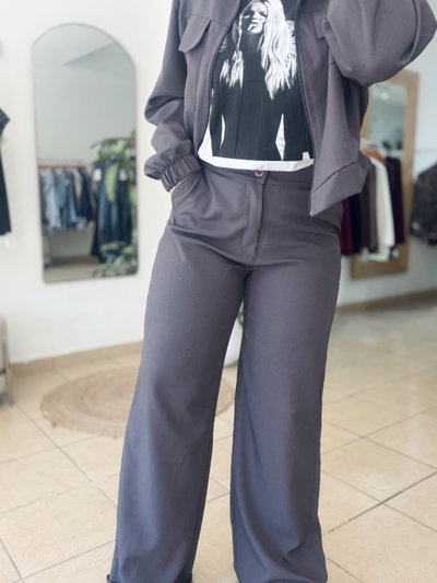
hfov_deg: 46.8
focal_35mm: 30
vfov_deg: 60.0
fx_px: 505
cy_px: 292
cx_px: 218
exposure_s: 1/79
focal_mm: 2.71
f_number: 1.9
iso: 80
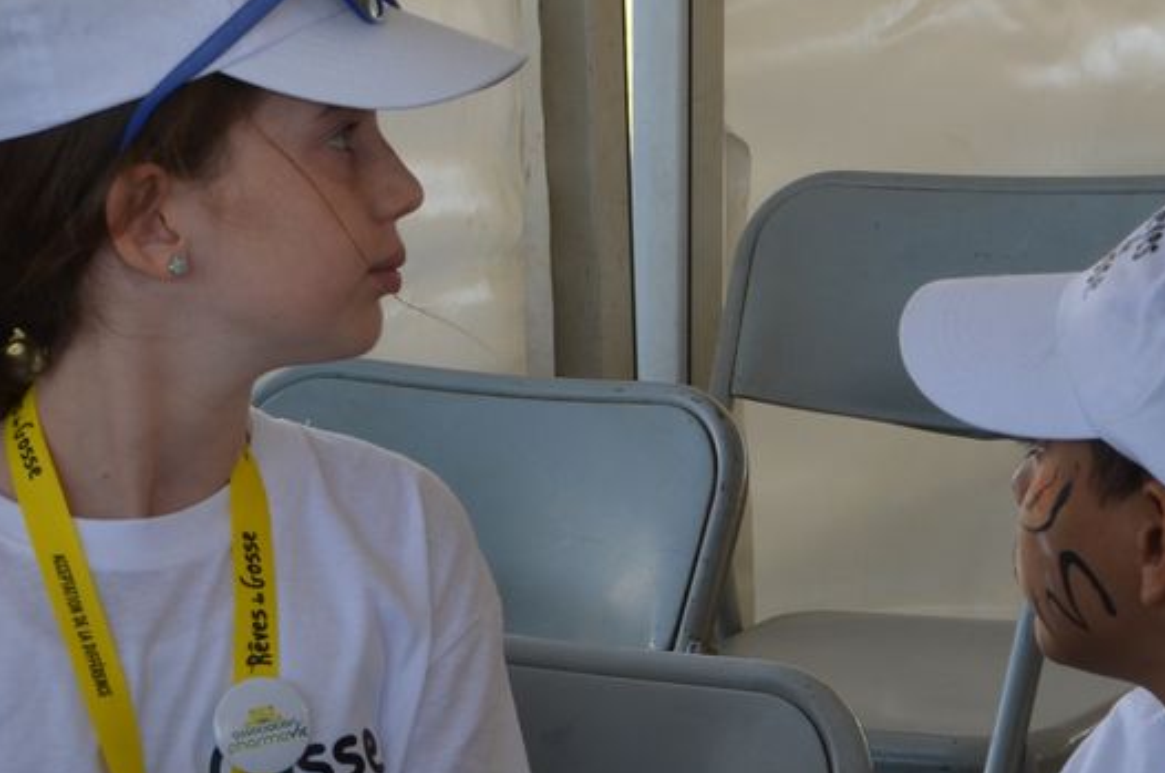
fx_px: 5105
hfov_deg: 13.0
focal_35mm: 158
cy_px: 470
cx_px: 654
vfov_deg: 8.7
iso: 200
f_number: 6.3
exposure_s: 1/160
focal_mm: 34
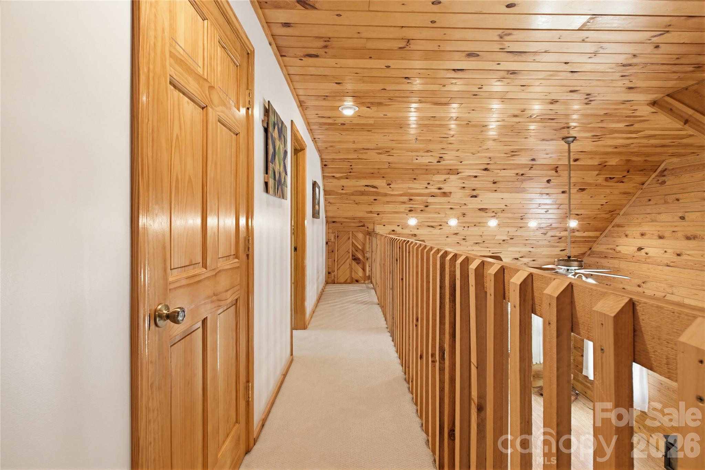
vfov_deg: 73.7
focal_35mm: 16
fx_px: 313
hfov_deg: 96.7
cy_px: 235
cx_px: 352
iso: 250
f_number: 8
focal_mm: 11
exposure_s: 1/2.5
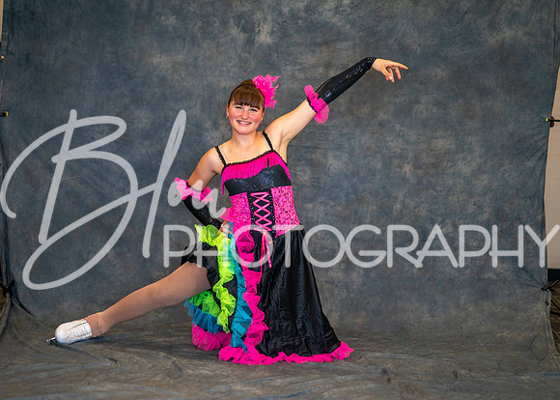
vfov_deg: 15.4
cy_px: 208
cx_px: 248
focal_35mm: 93
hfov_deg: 21.5
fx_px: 1475
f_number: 1.4
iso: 320
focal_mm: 85
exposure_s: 1/250
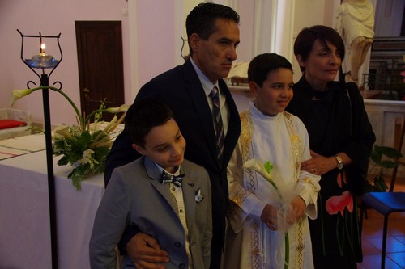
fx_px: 439
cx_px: 202
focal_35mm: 39
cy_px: 134
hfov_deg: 49.6
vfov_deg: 34.2
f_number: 5
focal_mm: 26
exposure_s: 1/60
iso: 1600
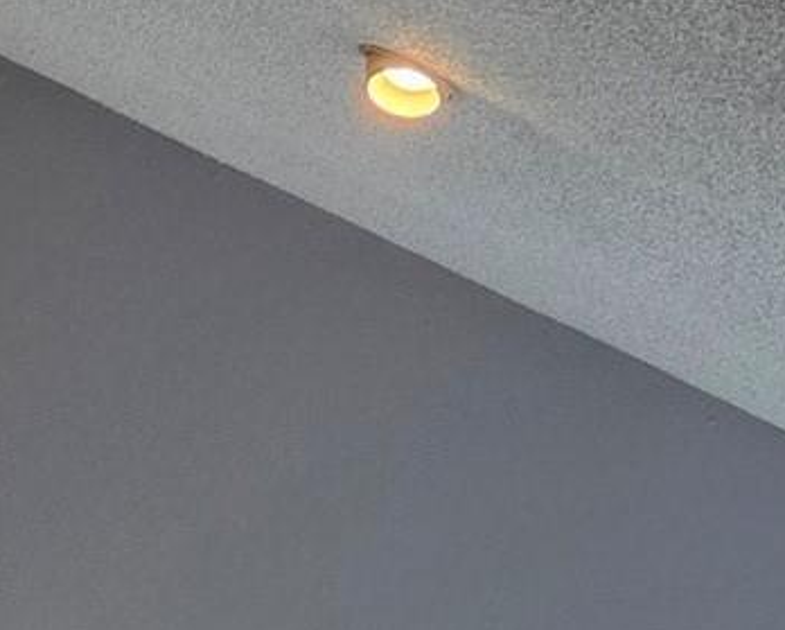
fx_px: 3069
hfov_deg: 13.5
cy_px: 1111
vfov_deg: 11.0
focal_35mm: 132
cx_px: -489
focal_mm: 5.4
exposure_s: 1/120
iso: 160
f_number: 1.8
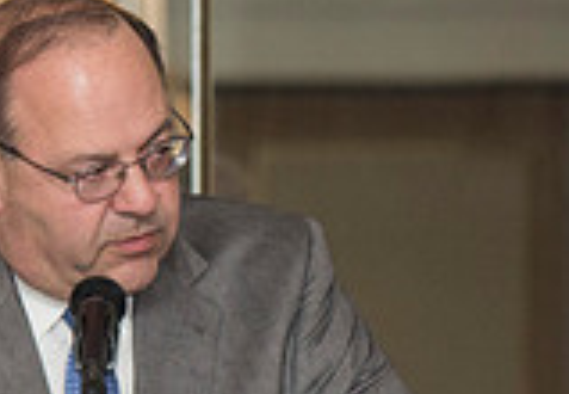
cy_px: 495
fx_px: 10953
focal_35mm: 685
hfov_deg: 3.0
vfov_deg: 2.1
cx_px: 589
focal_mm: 150
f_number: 5.6
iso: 1600
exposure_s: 1/125
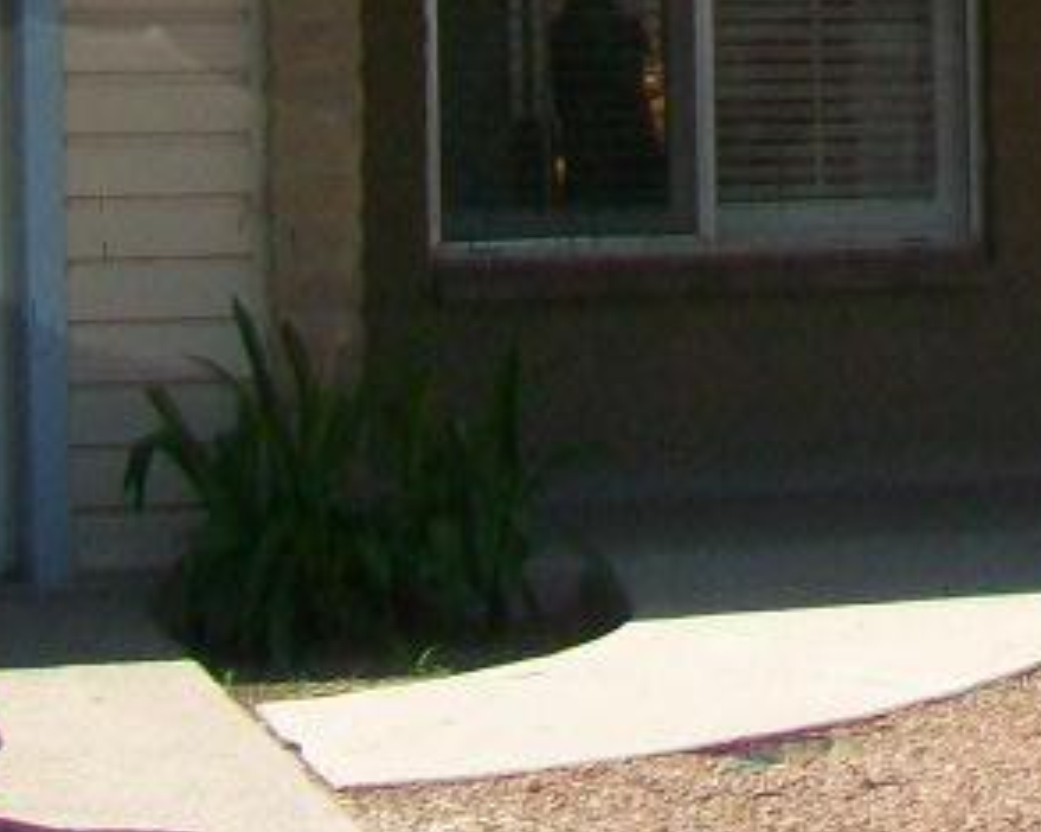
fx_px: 4464
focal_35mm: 145
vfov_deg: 10.6
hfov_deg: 12.4
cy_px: 43
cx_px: 1716
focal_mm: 6.1
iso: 64
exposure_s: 1/320
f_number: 4.9
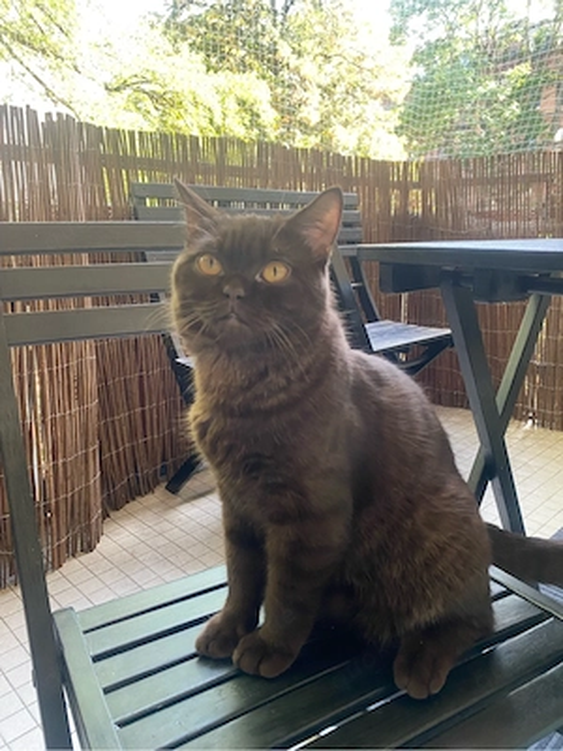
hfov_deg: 53.1
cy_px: 376
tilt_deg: -11.3
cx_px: 282
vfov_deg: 67.3
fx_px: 564
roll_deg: +0.0
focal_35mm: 26
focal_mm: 4.25
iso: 125
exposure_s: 1/70
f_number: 1.8
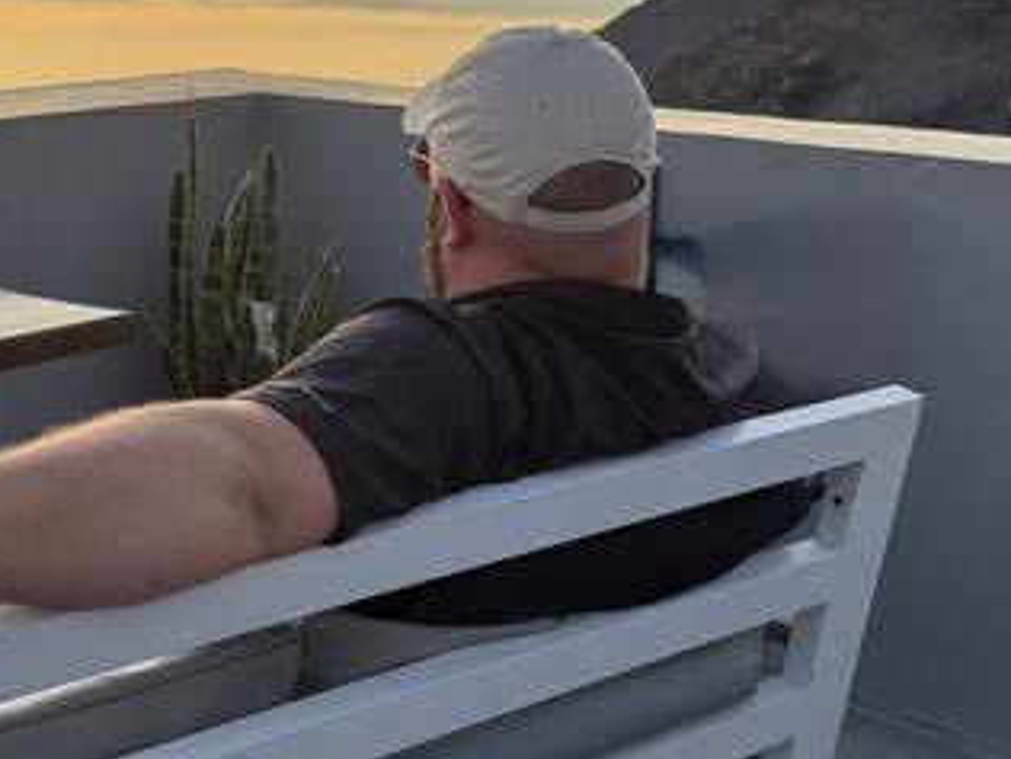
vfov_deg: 20.1
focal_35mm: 73
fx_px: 2132
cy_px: 259
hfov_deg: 26.4
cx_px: 298
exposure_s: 1/85
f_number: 1.78
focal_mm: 6.76
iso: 100
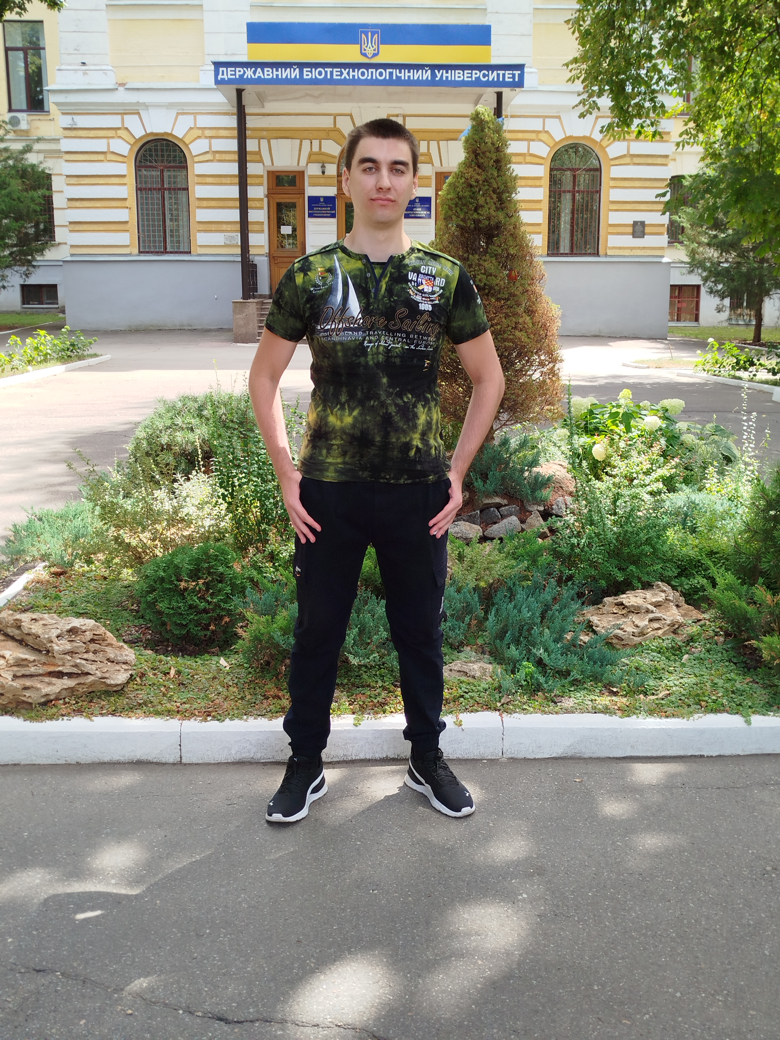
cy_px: 520
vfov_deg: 51.4
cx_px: 390
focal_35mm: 36
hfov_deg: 39.7
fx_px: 1082
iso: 50
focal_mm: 5.31
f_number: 1.7
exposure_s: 1/269
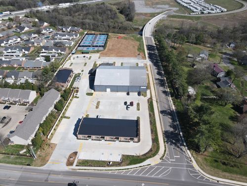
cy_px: 93
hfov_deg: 71.6
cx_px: 124
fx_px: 171
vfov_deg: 56.8
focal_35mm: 24
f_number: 2.8
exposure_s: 1/640
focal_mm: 4.5
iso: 100
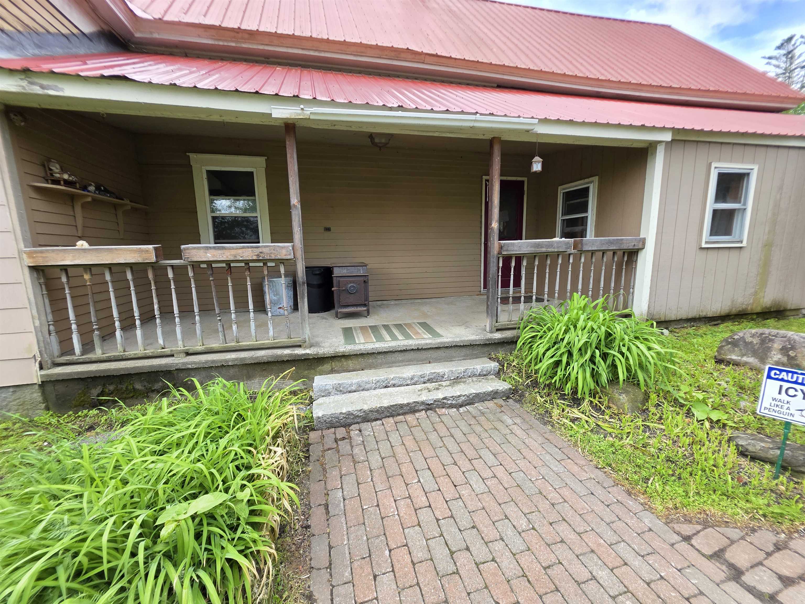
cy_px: 302
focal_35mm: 13
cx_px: 402
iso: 40
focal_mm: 2.2
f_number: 1.9
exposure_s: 1/329
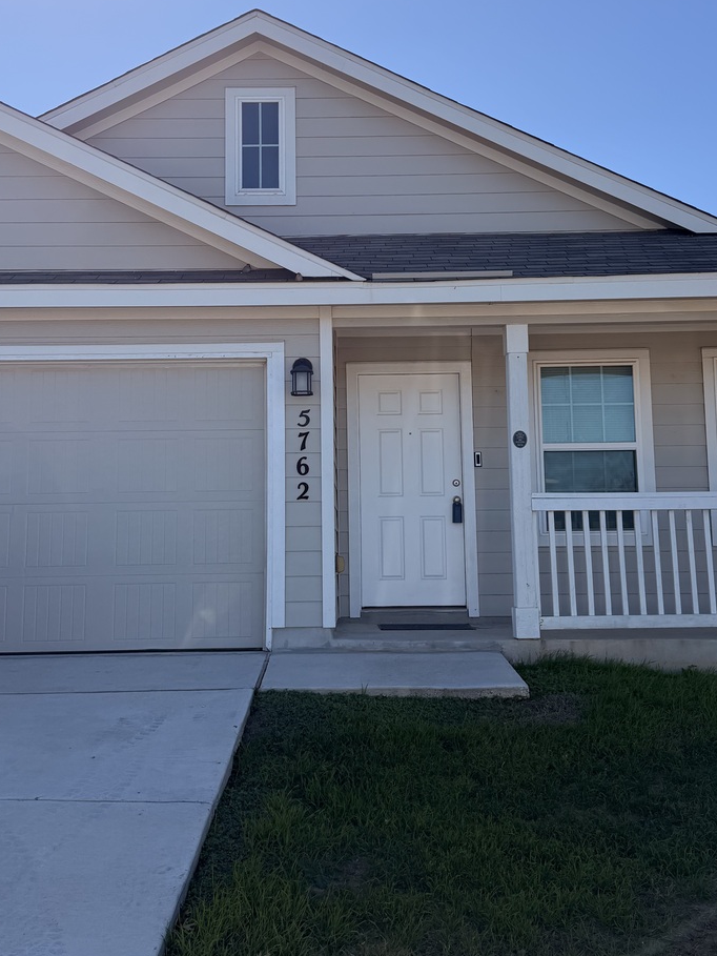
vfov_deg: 48.9
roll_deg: +0.6
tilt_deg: +7.4
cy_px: 422
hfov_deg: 37.7
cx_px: 358
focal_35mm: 38
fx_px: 1049
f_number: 1.78
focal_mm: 6.76
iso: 100
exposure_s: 1/4975
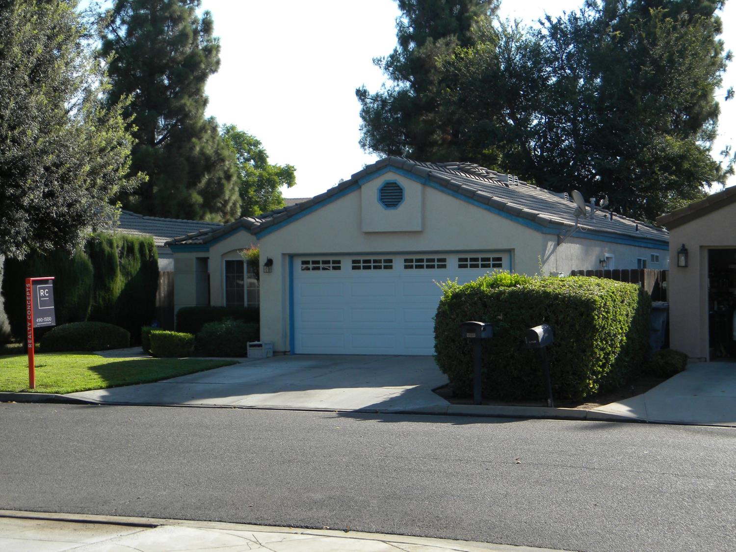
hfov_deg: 34.3
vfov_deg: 26.1
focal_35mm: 56
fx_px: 1191
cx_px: 368
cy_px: 276
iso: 98
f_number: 4.1
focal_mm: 10.1
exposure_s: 1/498
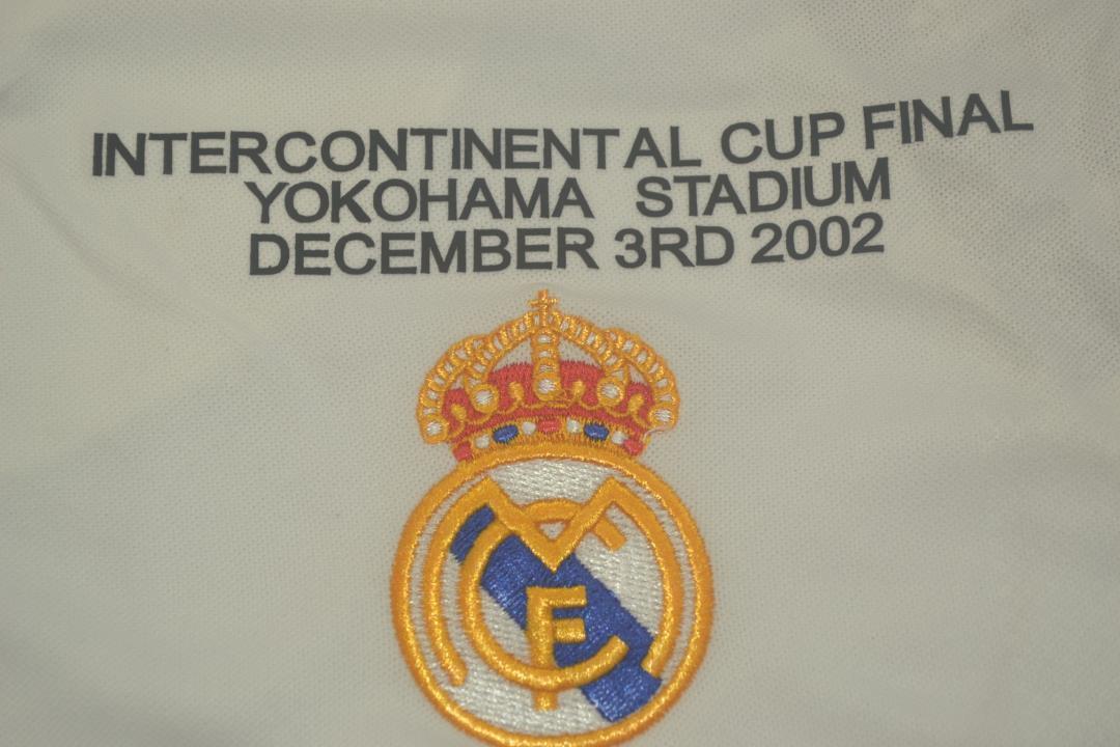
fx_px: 2100
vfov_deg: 20.2
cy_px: 374
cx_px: 560
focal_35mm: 68
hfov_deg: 29.9
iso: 200
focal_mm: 45
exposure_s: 1/100
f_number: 5.3
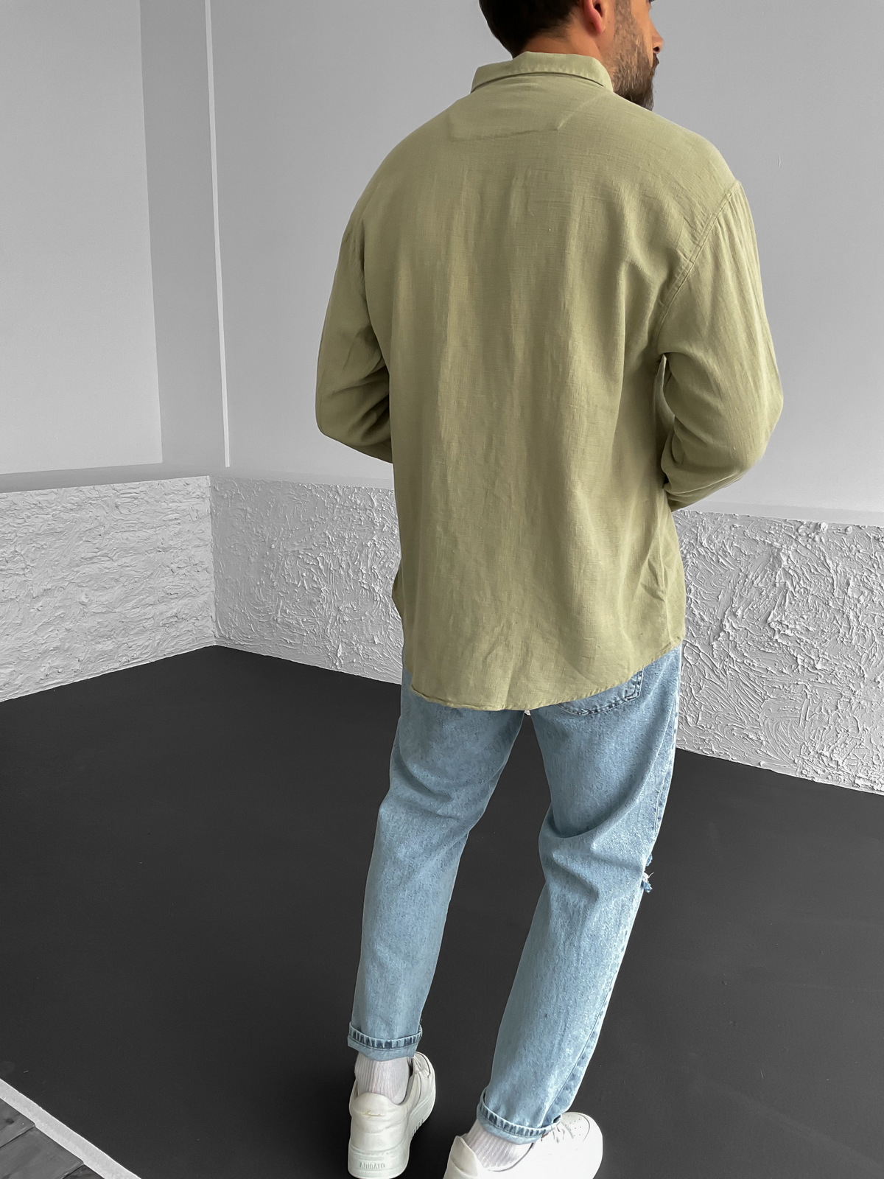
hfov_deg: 48.2
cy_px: 590
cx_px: 442
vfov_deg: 61.7
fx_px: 987
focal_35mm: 29
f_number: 1.8
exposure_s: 1/115
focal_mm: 3
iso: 64
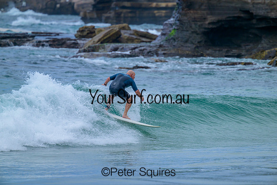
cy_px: 92
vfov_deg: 2.5
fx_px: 4310
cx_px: 138
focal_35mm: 560
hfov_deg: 3.7
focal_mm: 560
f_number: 8
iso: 400
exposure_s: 1/2000
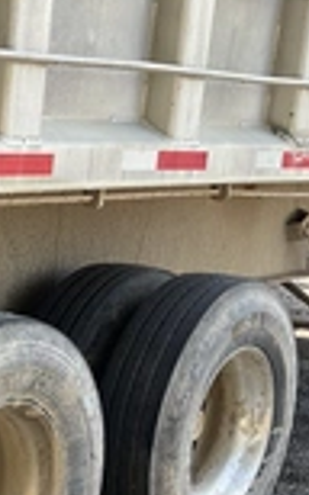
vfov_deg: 25.5
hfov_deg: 14.1
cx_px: -277
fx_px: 1080
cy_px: 382
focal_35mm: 80
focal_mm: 3
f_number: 1.8
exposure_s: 1/187
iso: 20
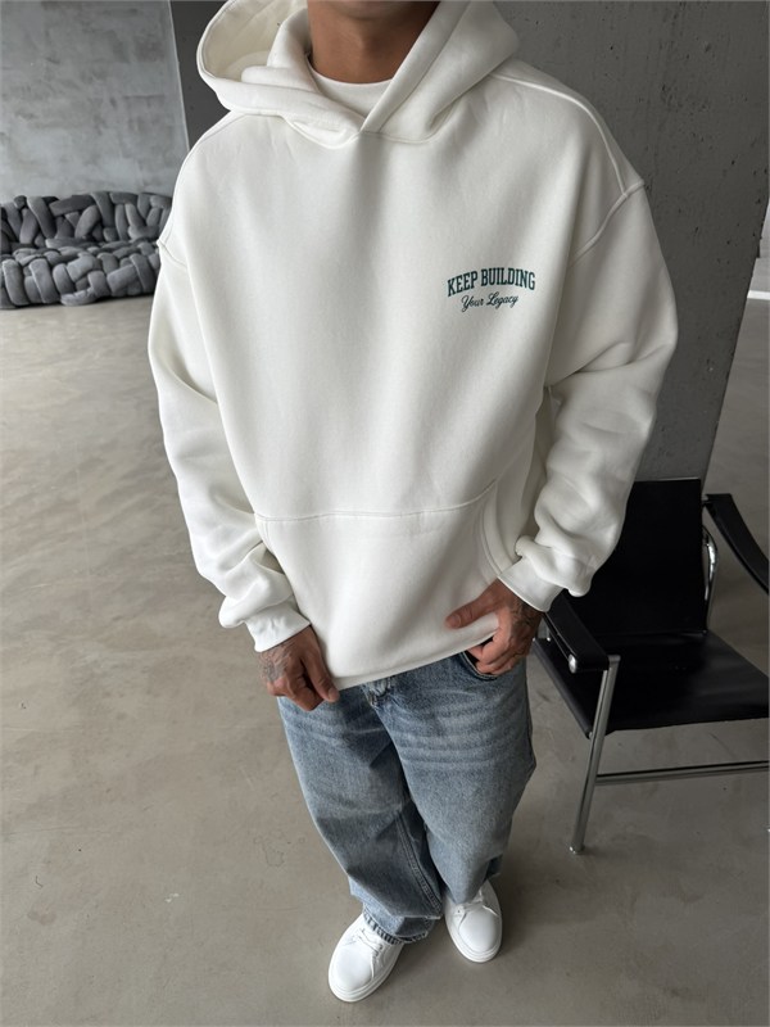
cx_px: 385
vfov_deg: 71.6
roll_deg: +1.1
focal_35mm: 24
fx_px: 712
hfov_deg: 56.8
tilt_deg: -29.9
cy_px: 514
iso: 80
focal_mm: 6.76
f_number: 1.78
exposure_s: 1/385
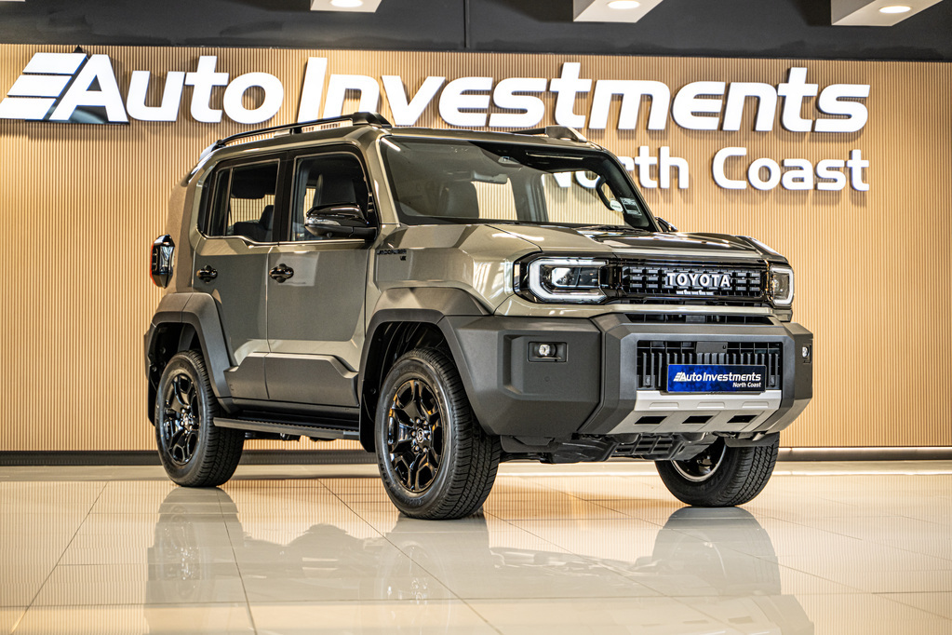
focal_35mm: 75
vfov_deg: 18.2
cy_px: 318
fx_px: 1983
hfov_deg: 27.0
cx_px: 476
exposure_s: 1/125
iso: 500
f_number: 2.8
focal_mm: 75
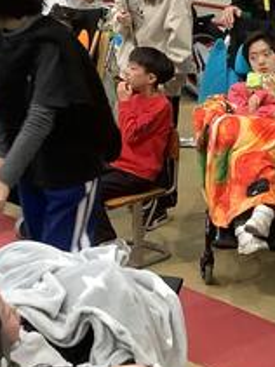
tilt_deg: -18.0
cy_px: 234
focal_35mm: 103
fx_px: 1092
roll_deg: -0.5
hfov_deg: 13.6
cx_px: 397
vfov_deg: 19.0
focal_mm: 3.3
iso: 200
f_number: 2.4
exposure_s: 1/50
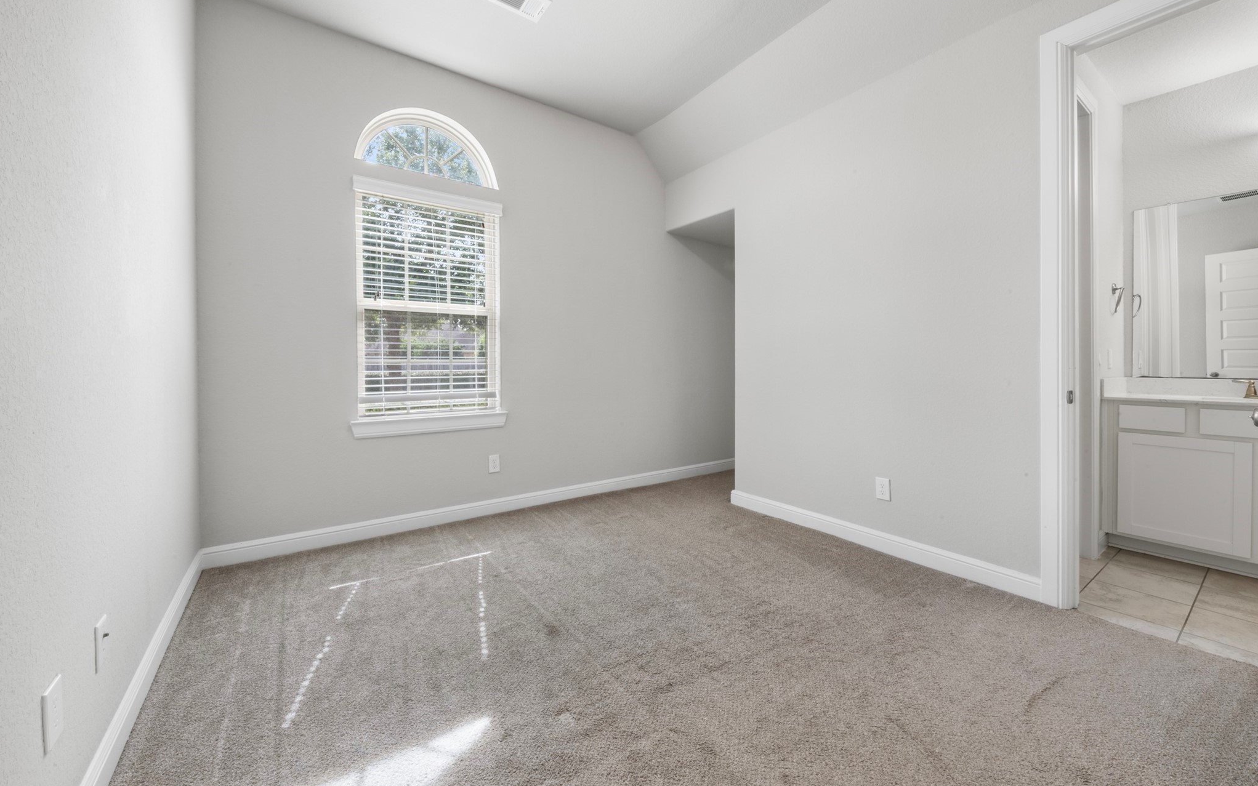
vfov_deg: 82.5
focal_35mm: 13
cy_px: 350
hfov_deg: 109.3
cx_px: 646
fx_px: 446
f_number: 9
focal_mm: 12
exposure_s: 1
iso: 250
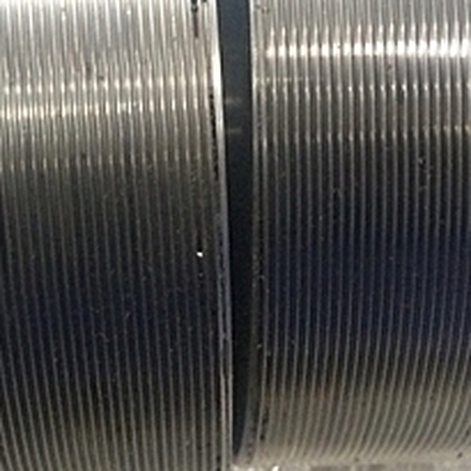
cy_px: 21
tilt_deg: -73.4
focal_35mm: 80
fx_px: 1232
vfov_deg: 21.0
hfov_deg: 21.6
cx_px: 165
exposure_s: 1/30
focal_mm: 4.15
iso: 320
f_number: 2.2
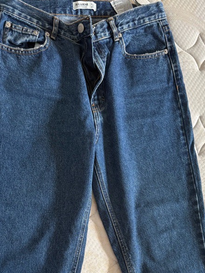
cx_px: 107
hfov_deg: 35.1
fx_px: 324
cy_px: 226
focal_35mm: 41
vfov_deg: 43.2
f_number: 1.78
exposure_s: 1/103
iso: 200
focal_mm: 6.76
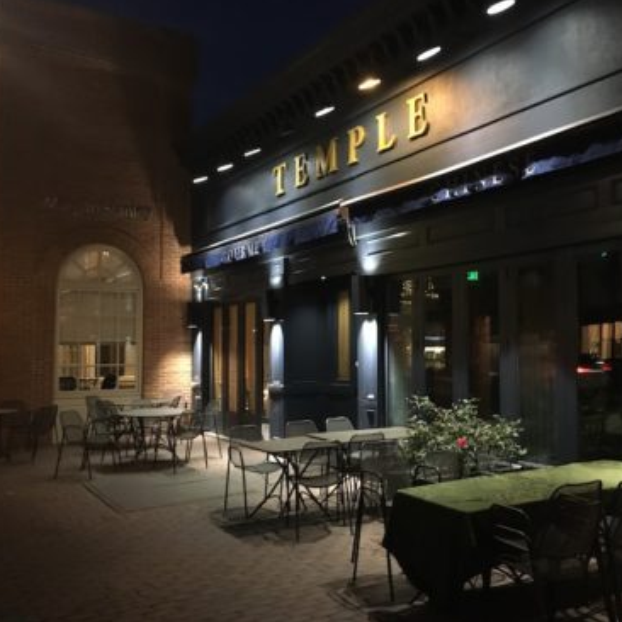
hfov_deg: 46.8
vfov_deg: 47.2
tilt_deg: +4.1
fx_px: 712
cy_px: 308
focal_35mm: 35
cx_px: 387
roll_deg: +1.2
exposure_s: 1/15
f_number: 2.2
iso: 320
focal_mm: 4.15
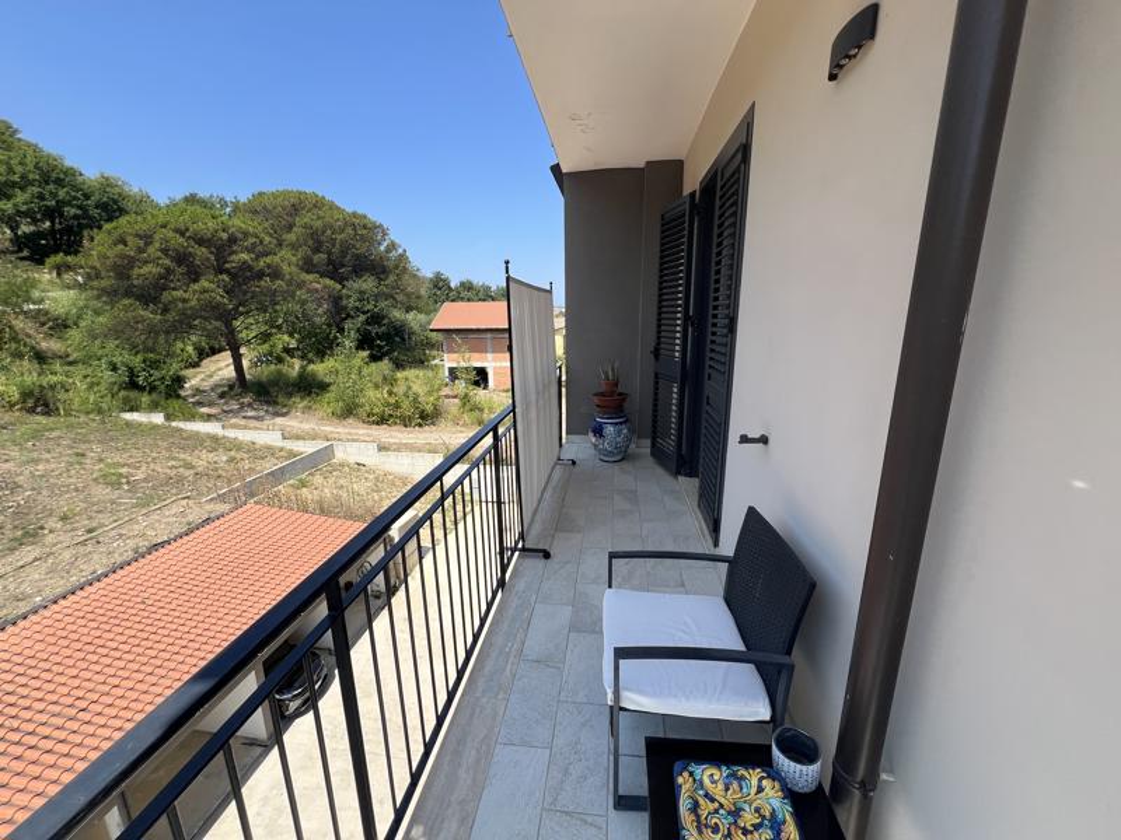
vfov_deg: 89.9
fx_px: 421
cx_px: 560
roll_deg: +1.8
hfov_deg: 106.2
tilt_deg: -14.0
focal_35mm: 13
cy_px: 420
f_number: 1.8
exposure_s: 1/960
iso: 32
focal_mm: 1.57
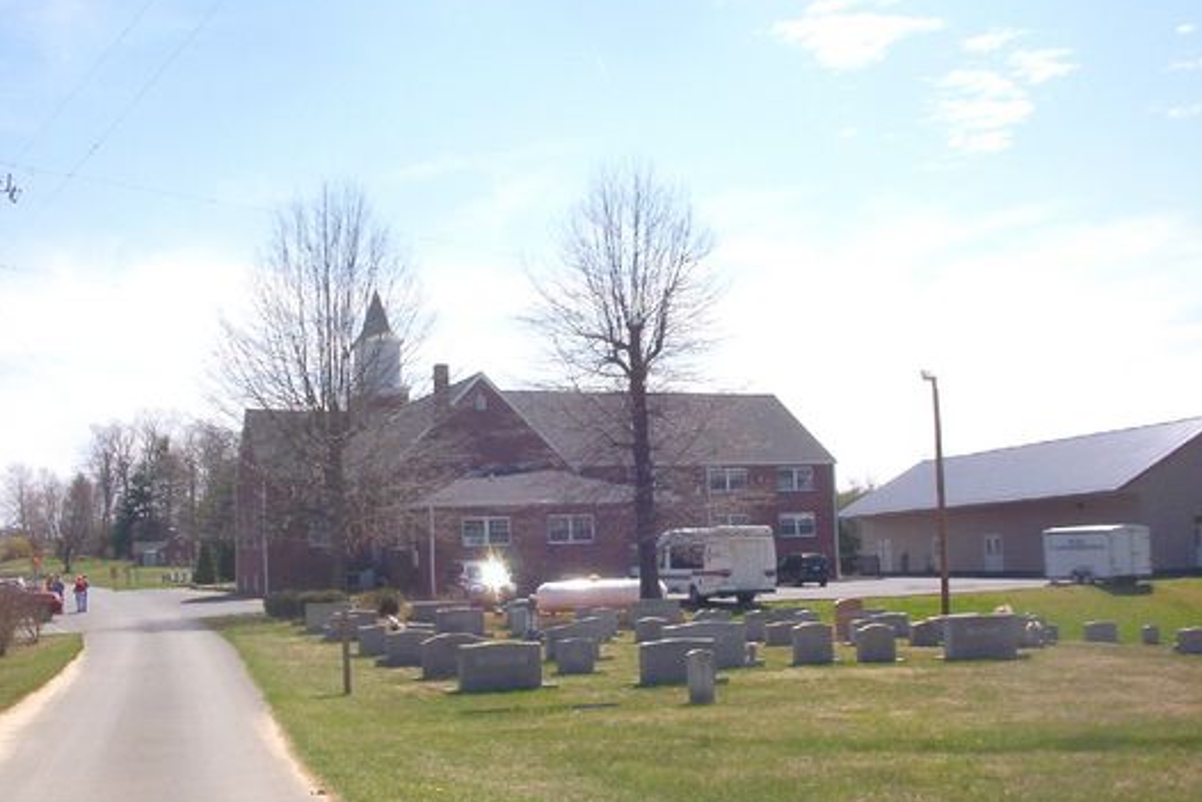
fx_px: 1369
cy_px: 428
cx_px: 606
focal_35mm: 41
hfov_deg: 47.4
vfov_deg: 32.6
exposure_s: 1/287
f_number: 8
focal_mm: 6
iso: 100
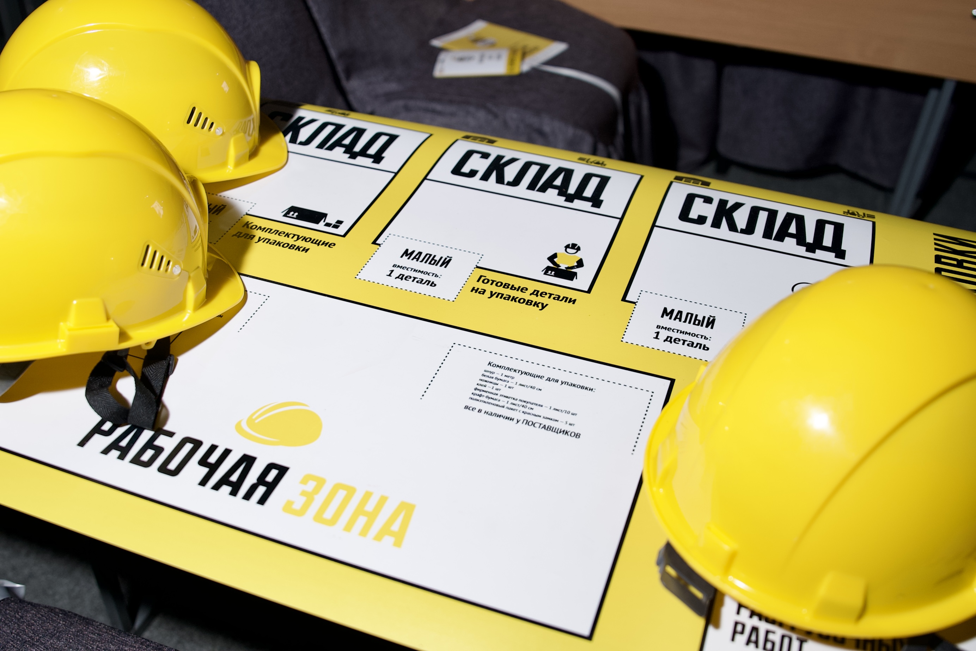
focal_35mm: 36
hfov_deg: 53.1
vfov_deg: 36.9
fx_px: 976
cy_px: 326
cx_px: 488
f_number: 2.8
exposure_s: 1/200
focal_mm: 24
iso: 250
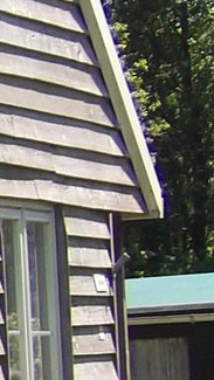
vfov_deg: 3.7
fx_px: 5877
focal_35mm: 583
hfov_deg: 2.0
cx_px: -982
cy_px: 309
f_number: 4.1
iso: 100
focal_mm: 15.3
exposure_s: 1/378
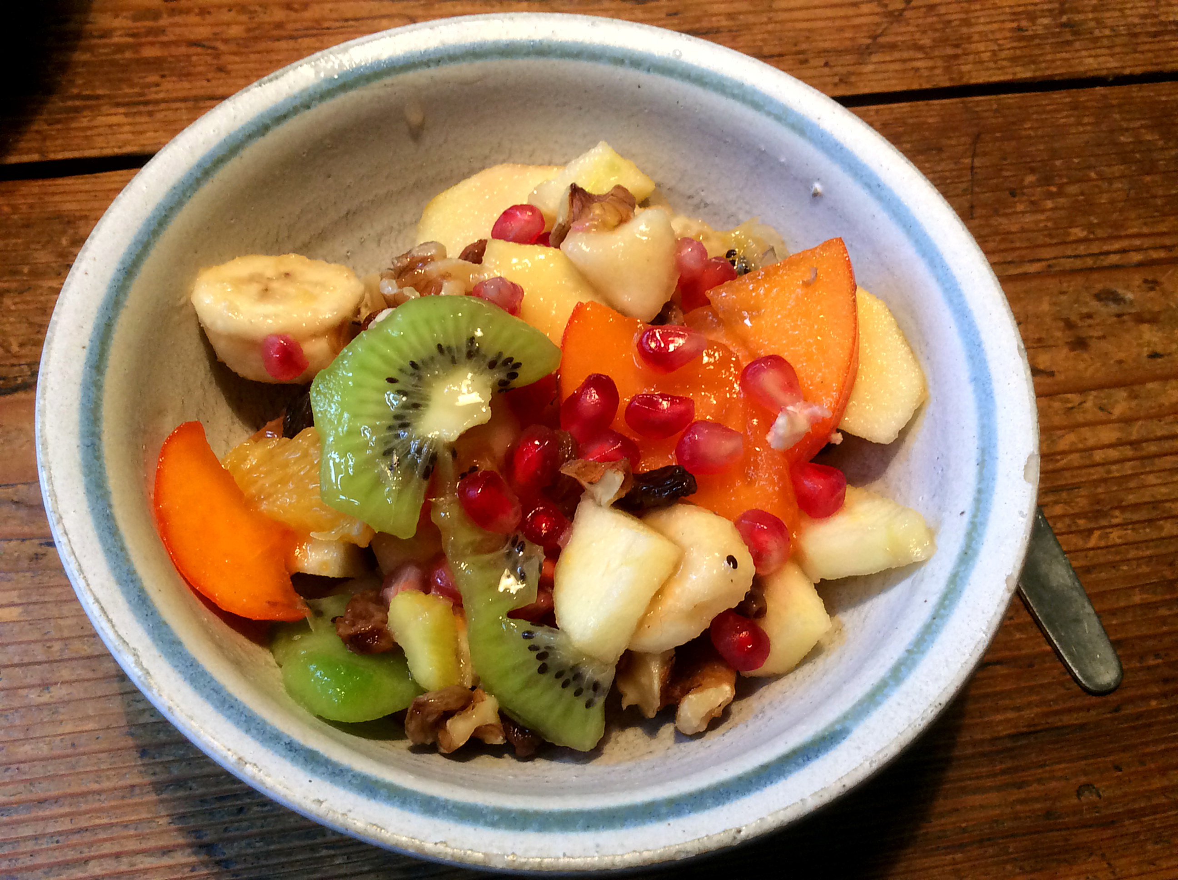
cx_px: 589
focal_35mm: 32
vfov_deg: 44.1
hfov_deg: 56.9
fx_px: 1087
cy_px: 440
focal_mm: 3.3
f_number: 2.4
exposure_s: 1/25
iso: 80
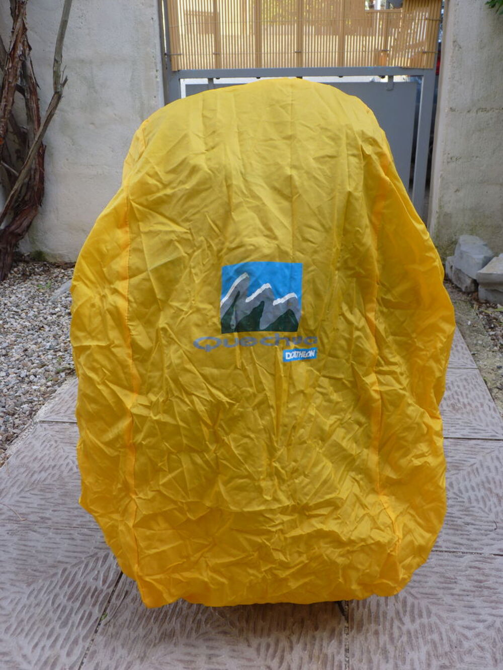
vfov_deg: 58.3
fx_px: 601
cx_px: 252
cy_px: 335
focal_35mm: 31
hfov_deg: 45.4
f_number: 3
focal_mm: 5.5
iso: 80
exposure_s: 1/60
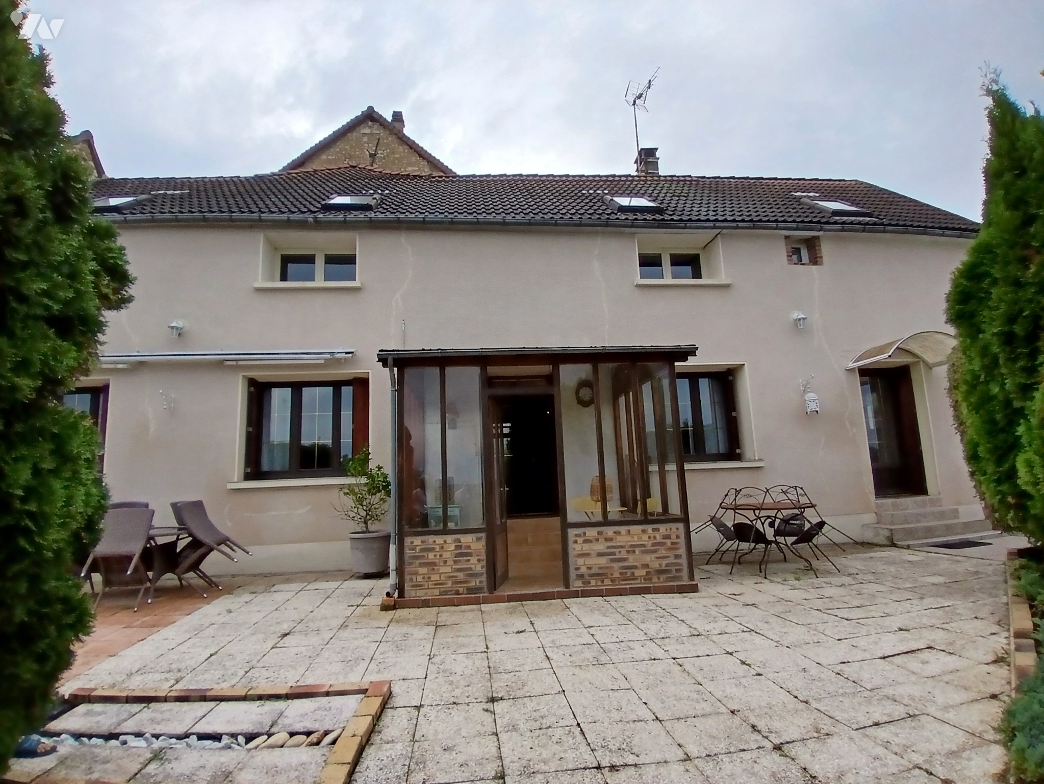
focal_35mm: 17
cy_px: 392
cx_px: 522
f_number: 2.2
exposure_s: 1/714
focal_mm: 1.4
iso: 50
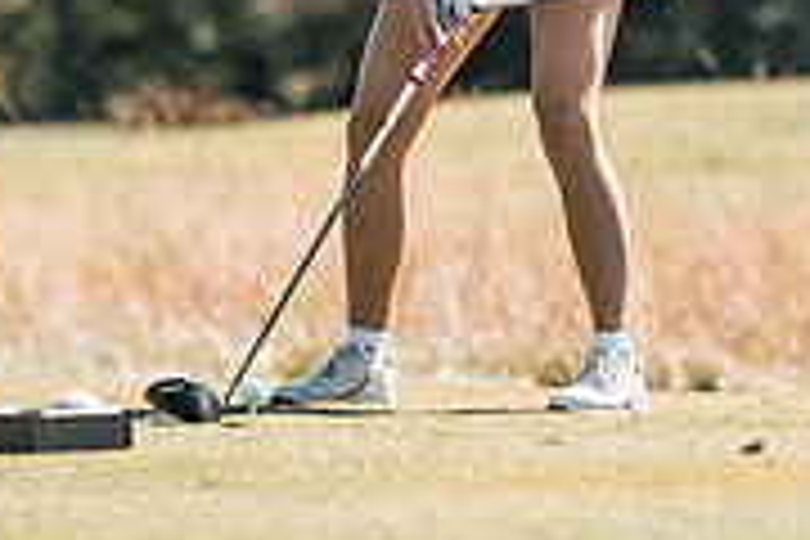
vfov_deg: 2.5
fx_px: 12487
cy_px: -93
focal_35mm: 555
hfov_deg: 3.7
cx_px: 459
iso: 400
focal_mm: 150
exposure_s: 1/5000
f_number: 2.8
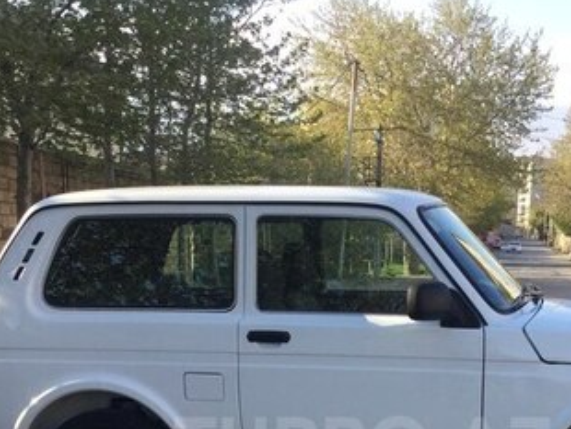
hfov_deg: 29.2
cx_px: 363
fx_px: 1090
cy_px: 445
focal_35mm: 66
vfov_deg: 21.4
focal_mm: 3.3
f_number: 2.4
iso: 25
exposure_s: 1/372
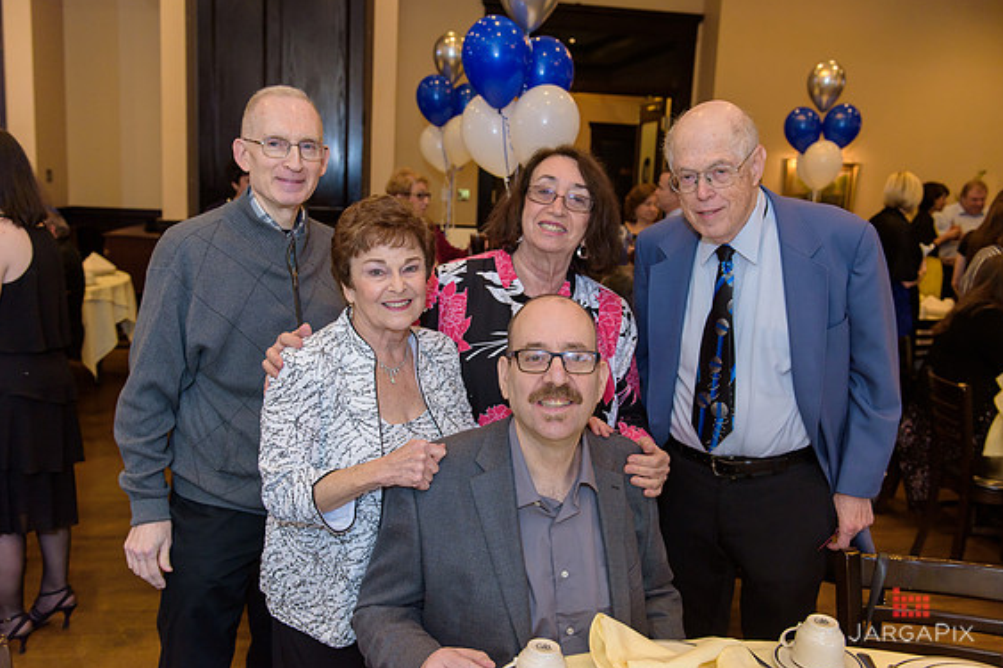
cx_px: 502
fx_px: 919
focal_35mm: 33
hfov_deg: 57.2
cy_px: 336
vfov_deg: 39.9
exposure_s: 1/125
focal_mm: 32
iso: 800
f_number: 3.2
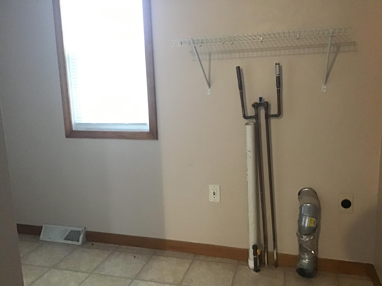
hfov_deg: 58.4
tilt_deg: -10.9
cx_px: 191
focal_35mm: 31
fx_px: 342
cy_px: 143
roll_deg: +0.9
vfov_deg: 45.4
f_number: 2.4
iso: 500
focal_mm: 3.3
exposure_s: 1/15
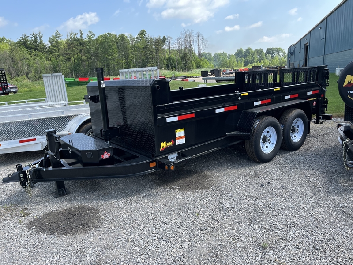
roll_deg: +3.0
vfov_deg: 53.1
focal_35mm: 26
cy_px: 132
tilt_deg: -13.8
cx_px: 176
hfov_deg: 67.3
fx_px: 265
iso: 50
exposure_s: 1/975
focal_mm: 5.1
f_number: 1.6
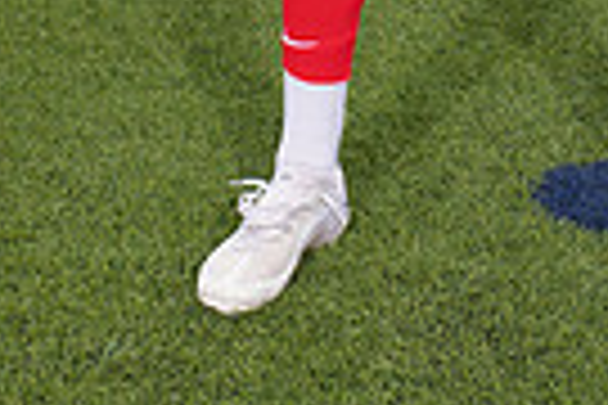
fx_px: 2246
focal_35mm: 133
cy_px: -590
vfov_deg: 9.2
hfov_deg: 15.3
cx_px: 531
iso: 125
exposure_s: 1/400
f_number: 7.1
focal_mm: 40
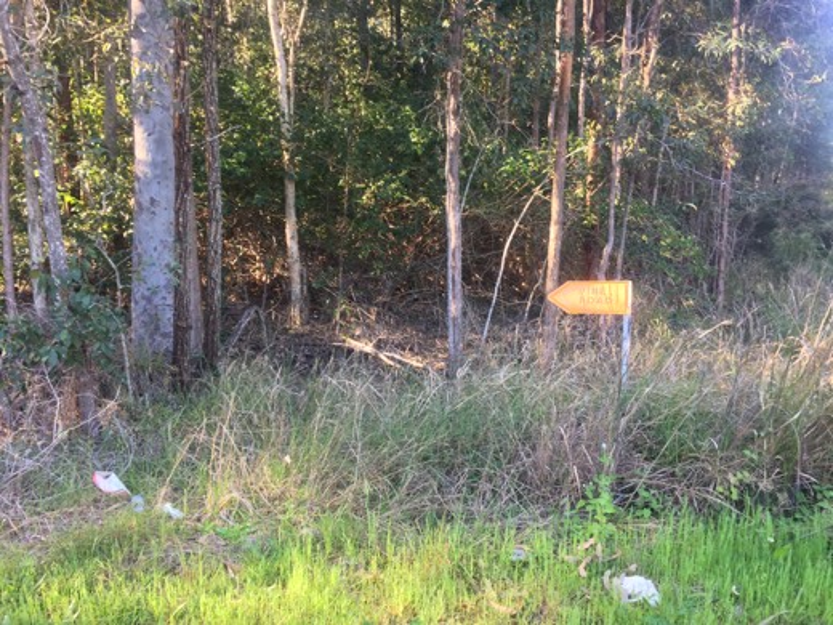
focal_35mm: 29
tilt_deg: -9.0
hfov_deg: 61.7
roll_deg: +0.1
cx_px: 416
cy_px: 312
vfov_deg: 48.2
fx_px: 698
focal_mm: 4.15
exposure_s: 1/30
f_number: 2.2
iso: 32
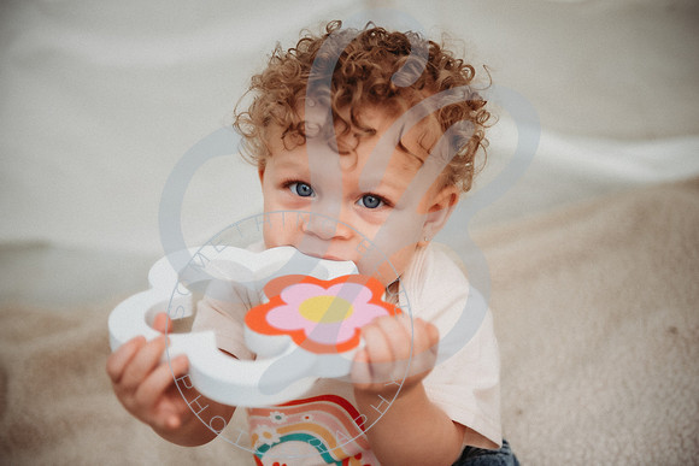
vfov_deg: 24.2
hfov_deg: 35.6
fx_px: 1088
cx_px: 350
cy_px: 233
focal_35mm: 56
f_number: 2.8
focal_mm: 56
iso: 100
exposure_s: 1/160
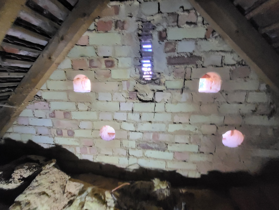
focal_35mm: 13
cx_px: 140
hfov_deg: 106.2
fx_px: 105
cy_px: 105
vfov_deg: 89.9
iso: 500
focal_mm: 1.74
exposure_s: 1/30
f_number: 2.2
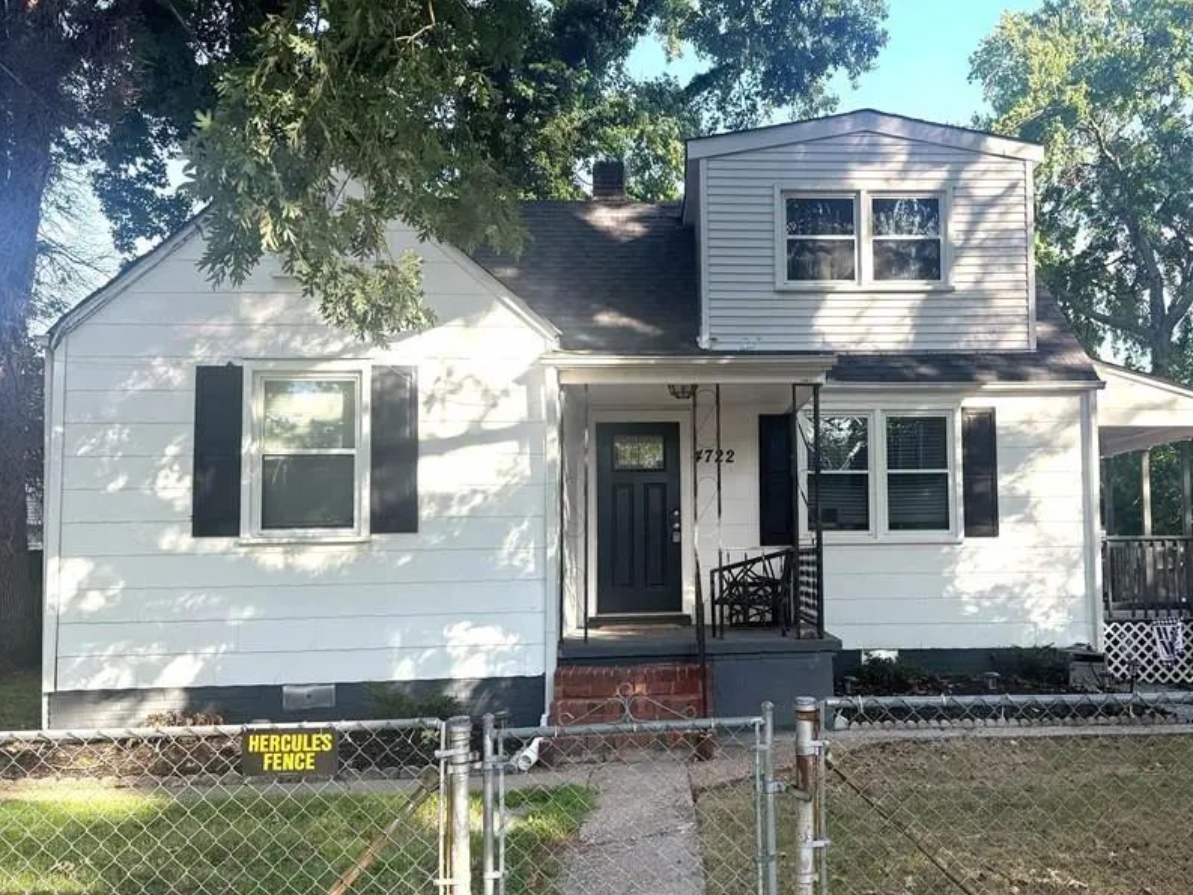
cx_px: 736
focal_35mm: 31
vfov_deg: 45.4
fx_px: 1069
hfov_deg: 57.7
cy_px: 484
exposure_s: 1/849
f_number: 1.78
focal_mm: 6.76
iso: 100
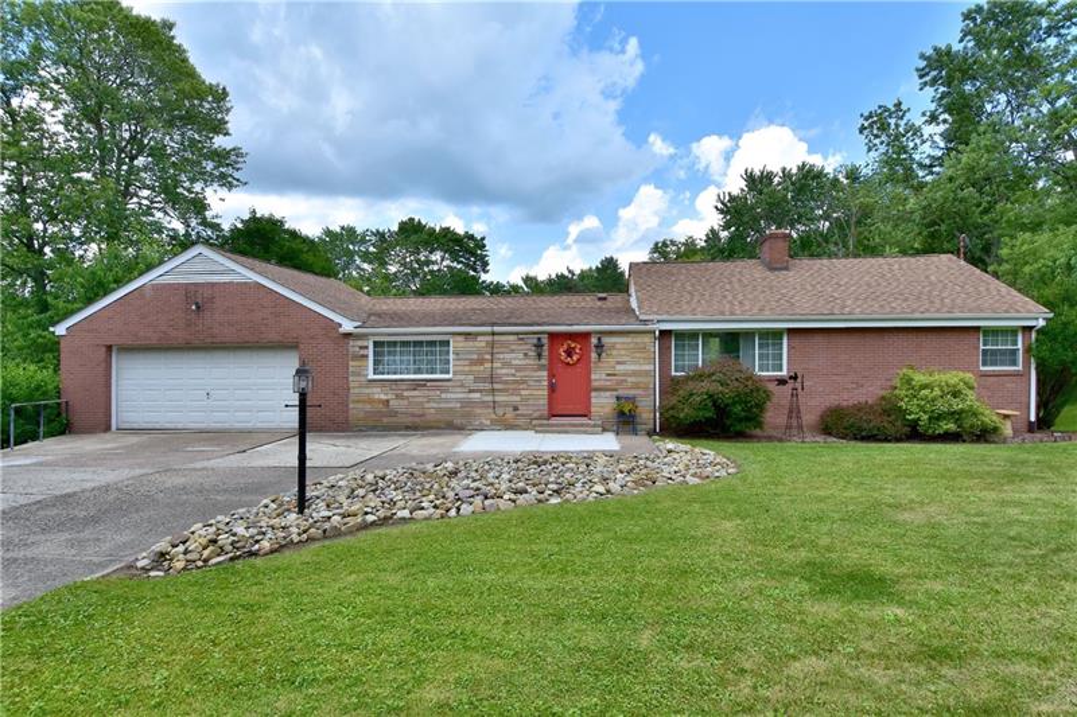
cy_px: 358
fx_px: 538
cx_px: 538
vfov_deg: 67.4
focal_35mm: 18
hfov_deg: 90.0
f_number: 10
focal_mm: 12
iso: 200
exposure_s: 1/250
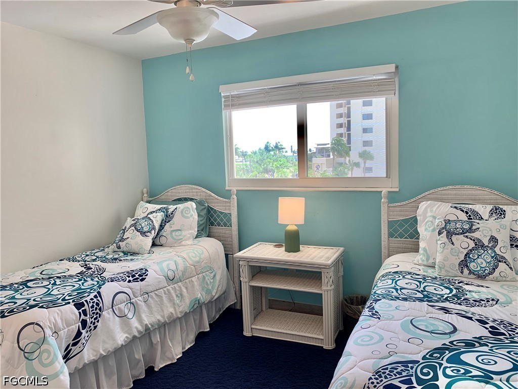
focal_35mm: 26
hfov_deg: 67.3
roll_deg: +1.4
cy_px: 194
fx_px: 389
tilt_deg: -5.1
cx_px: 259
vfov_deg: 53.1
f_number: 1.8
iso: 32
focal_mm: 4.25
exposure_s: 1/122
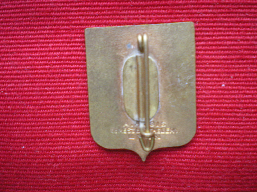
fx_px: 282
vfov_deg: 37.7
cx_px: 128
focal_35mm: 38
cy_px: 96
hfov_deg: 49.0
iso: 400
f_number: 3.1
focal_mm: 6.3
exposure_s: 1/20
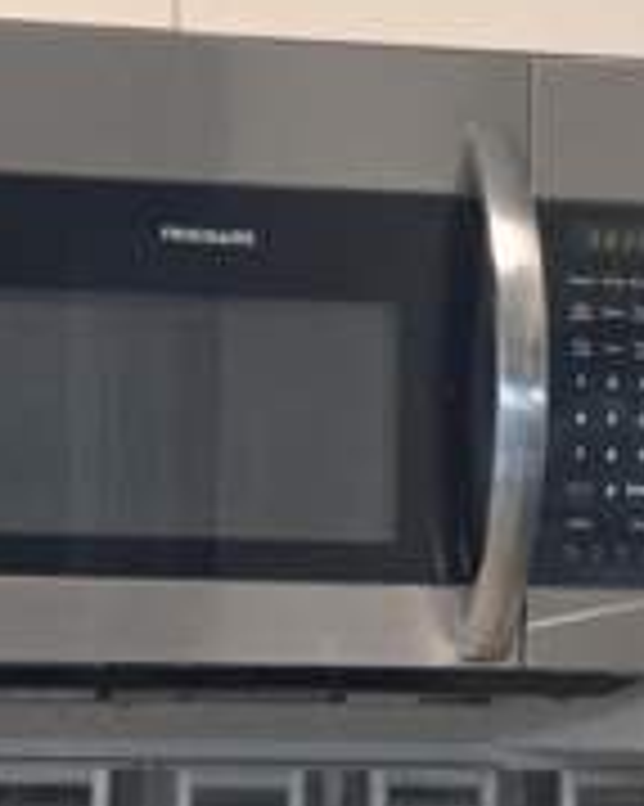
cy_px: 1382
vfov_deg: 7.8
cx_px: 167
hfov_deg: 6.4
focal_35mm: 241
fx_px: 5747
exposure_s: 1/60
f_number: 2.4
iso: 320
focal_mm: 7
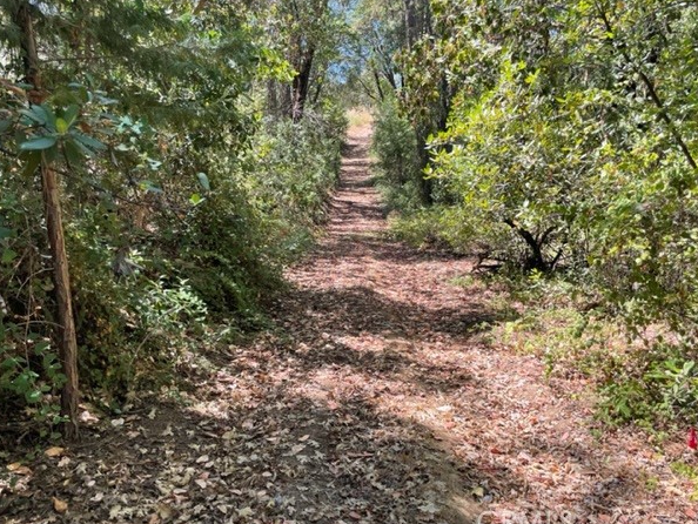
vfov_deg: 49.8
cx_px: 364
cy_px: 256
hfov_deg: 63.4
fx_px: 565
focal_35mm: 28
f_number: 1.6
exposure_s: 1/458
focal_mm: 4.2
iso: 32
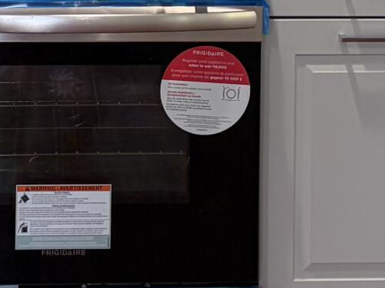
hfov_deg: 12.5
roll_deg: +0.5
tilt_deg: -7.1
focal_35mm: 158
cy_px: -135
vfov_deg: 9.2
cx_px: 156
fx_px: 1756
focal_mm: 5.96
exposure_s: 1/60
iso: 100
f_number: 1.6
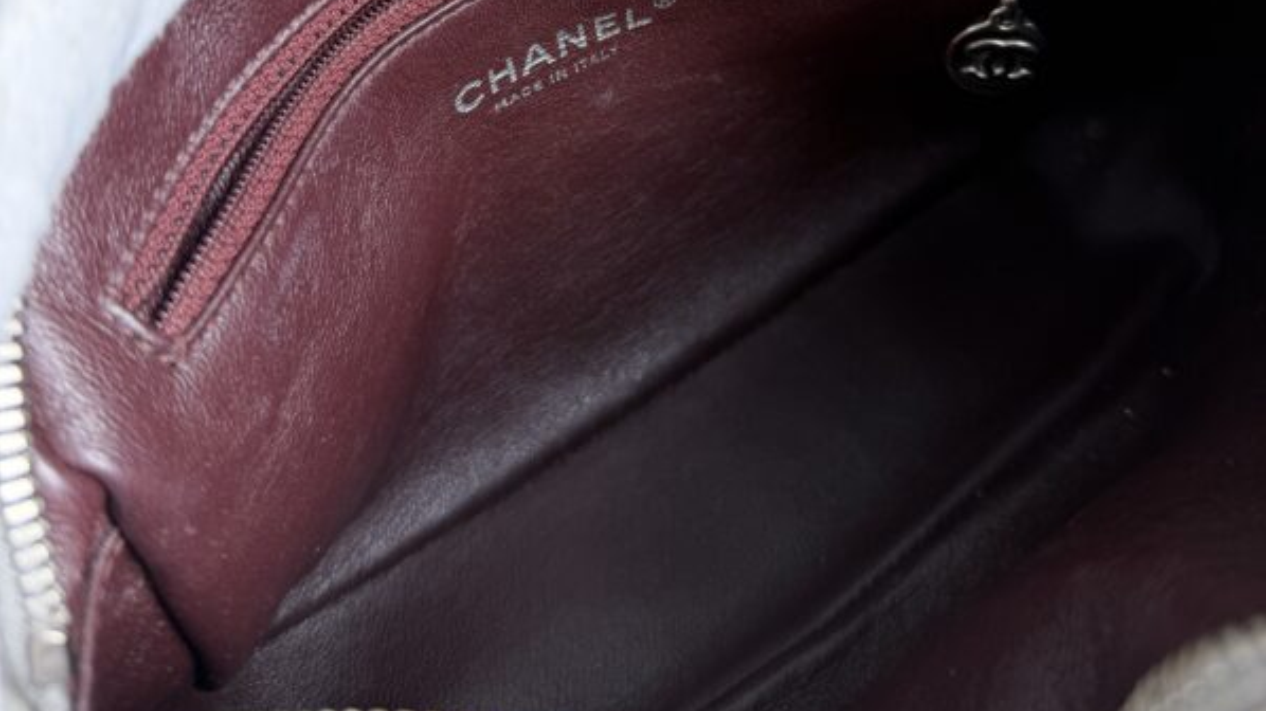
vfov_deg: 31.1
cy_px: -11
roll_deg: +0.9
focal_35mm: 35
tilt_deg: -39.5
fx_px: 1175
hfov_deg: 56.6
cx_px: 633
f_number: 1.78
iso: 100
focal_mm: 6.76
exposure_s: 1/60
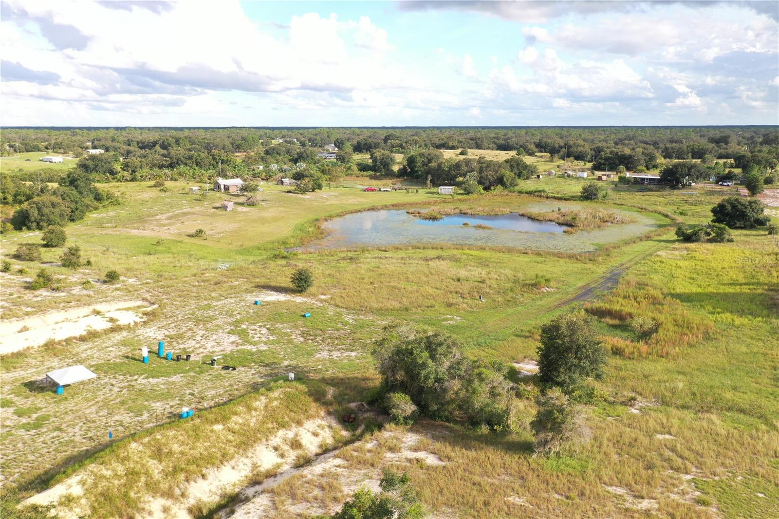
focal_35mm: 28
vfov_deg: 46.4
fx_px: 606
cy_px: 260
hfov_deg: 65.5
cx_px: 390
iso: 100
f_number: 4
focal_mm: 10.26
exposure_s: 1/40
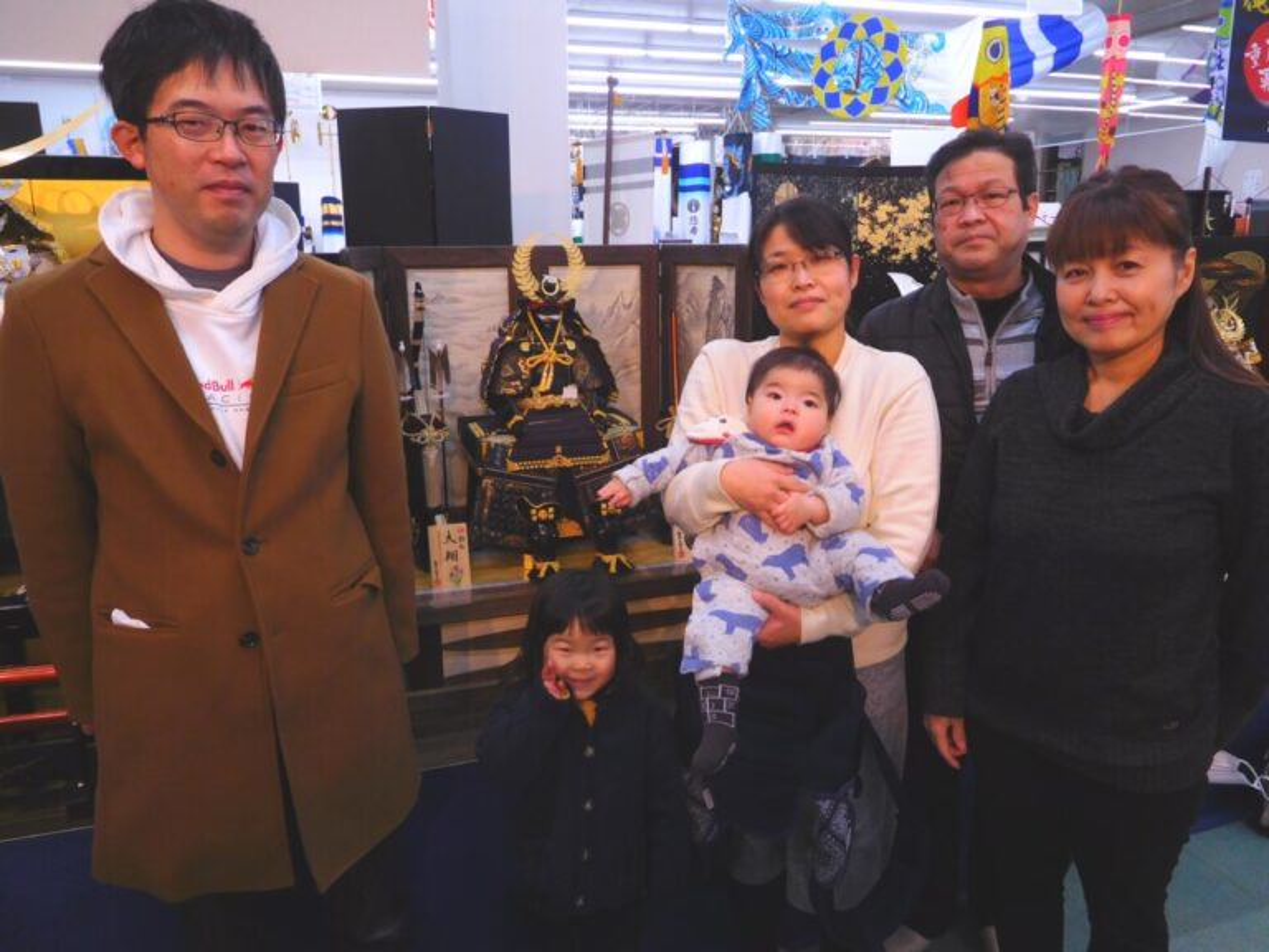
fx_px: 916
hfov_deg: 69.4
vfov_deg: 54.9
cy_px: 476
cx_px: 634
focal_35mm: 25
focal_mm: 4.5
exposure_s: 1/50
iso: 125
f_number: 3.4
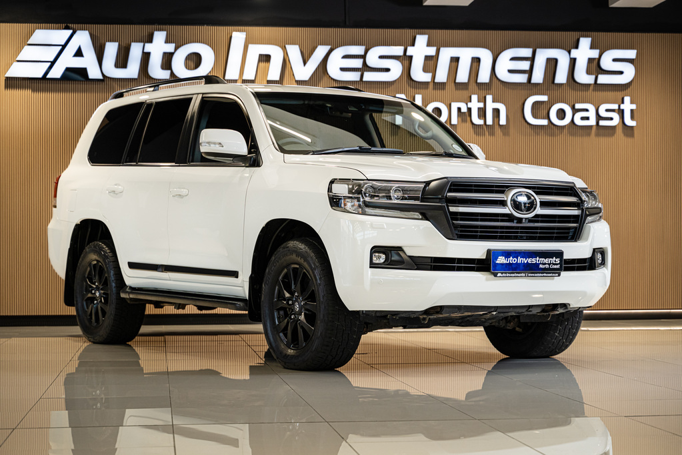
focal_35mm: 75
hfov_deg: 27.0
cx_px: 341
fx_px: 1421
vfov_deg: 18.2
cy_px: 228
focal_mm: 75
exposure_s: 1/125
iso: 640
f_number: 4
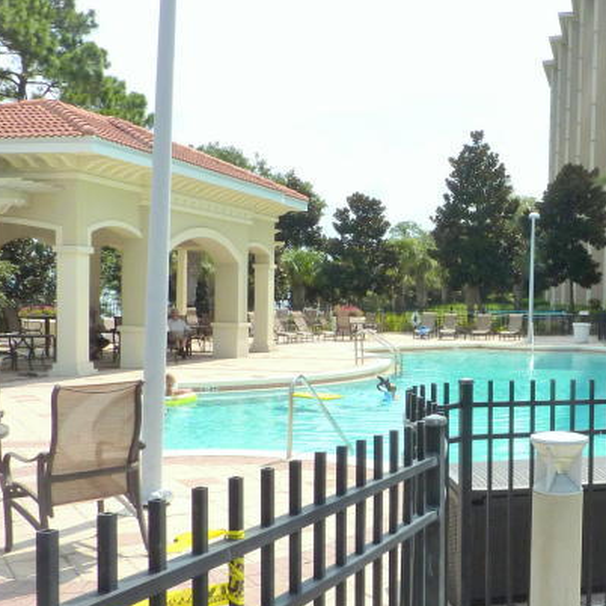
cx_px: 510
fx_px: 871
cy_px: 341
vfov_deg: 38.3
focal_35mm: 44
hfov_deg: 36.6
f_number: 5.6
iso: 125
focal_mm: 4.1
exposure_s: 1/500
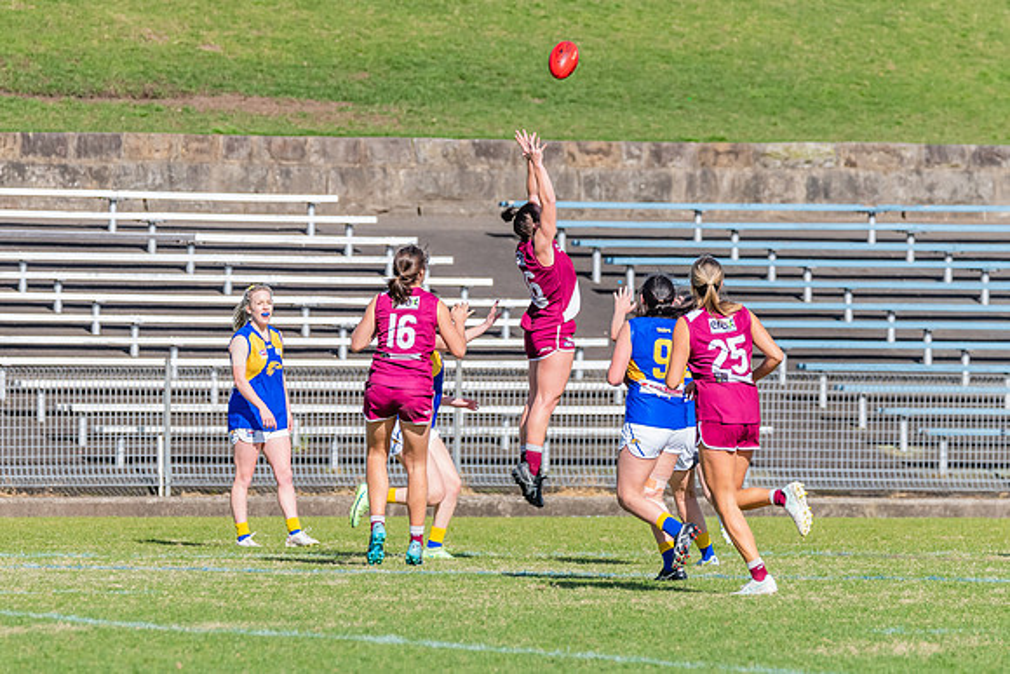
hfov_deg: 3.6
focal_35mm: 572
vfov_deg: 2.4
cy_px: 320
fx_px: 16039
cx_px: 471
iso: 800
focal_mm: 420
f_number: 10
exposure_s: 1/1600
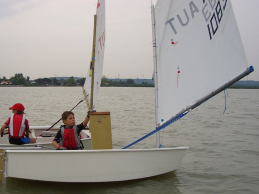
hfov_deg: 39.2
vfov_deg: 30.1
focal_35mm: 48
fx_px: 359
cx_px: 88
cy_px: 120
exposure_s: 1/250
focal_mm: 5.8
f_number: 4.3
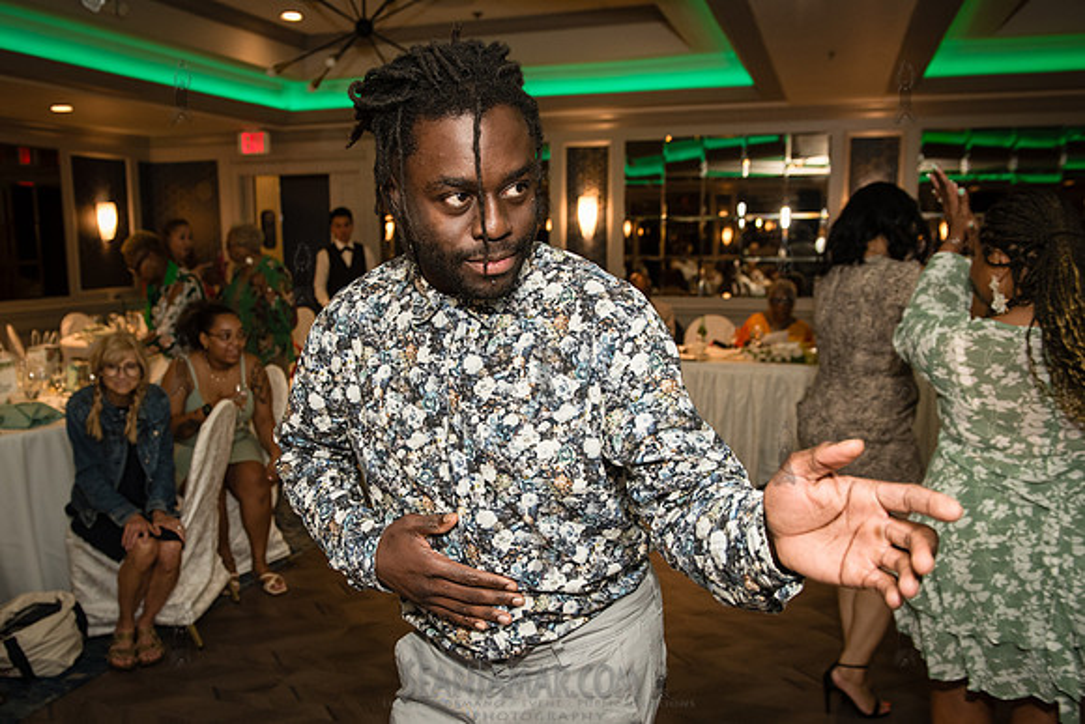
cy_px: 415
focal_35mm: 32
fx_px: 975
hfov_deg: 58.1
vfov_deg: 40.7
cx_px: 487
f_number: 3.5
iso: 1600
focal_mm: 28
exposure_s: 1/160
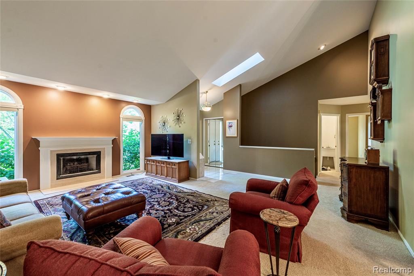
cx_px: 207
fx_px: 161
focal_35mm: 14
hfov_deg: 104.2
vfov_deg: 81.2
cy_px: 138
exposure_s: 1/6
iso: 160
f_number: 8
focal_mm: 14
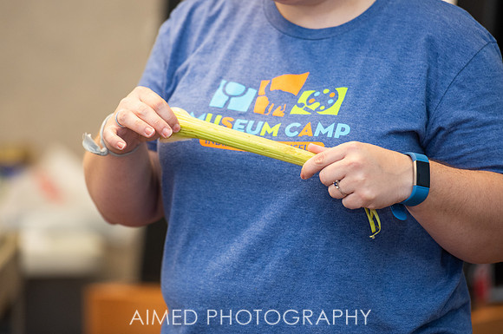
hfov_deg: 8.6
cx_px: 245
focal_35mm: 240
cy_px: 133
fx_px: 3342
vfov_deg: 5.7
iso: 1000
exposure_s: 1/200
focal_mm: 200
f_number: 2.8
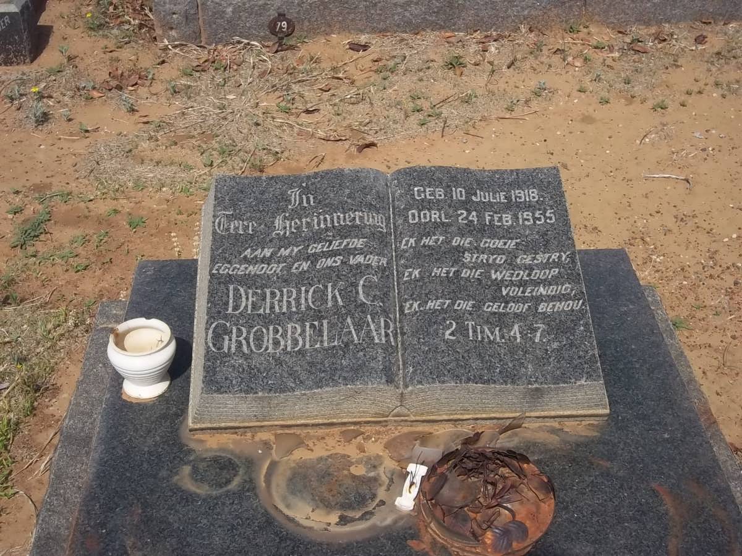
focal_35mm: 50
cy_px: 278
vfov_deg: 29.1
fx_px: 1072
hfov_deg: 38.2
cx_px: 371
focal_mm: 8.8
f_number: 7
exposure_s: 1/320
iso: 80
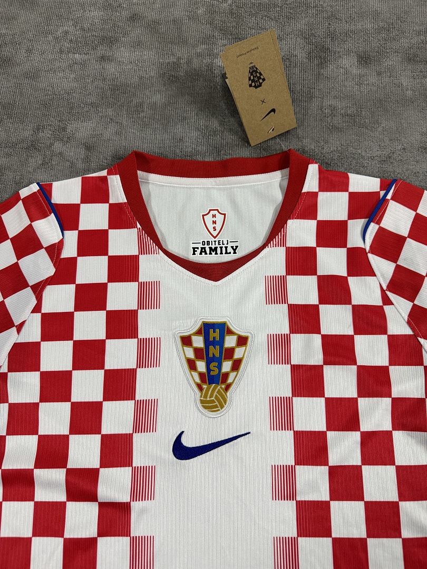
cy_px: 284
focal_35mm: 24
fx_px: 395
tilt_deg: -76.7
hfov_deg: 56.8
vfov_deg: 71.6
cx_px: 214
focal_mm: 6.76
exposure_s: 1/61
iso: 200
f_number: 1.78
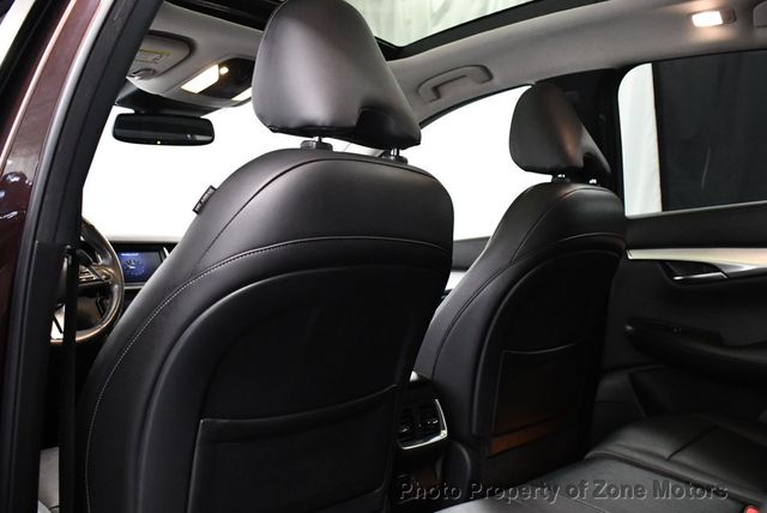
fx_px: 768
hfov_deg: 53.1
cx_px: 384
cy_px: 256
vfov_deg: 36.9
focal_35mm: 36
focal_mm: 18
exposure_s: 1/100
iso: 3200
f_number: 3.5
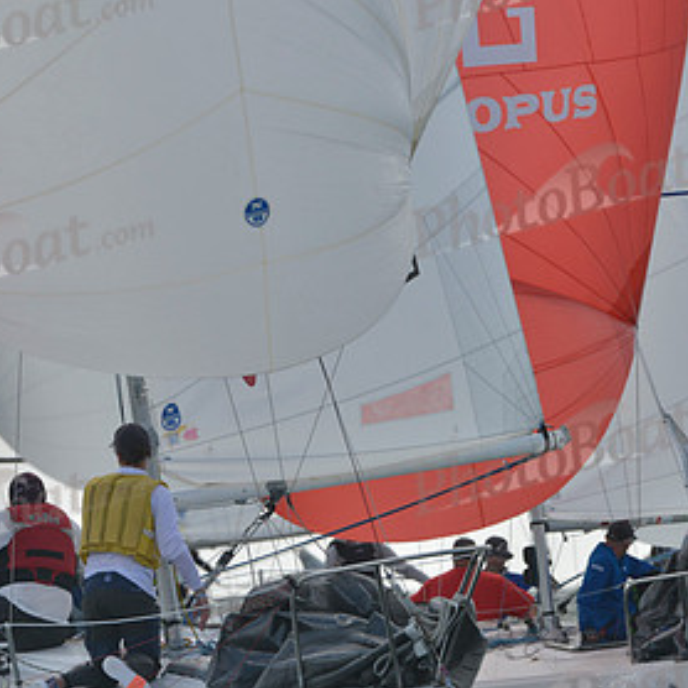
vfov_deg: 2.5
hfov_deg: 2.5
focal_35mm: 709
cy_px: 358
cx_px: 285
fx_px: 15943
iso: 280
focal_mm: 400
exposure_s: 1/1250
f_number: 7.1
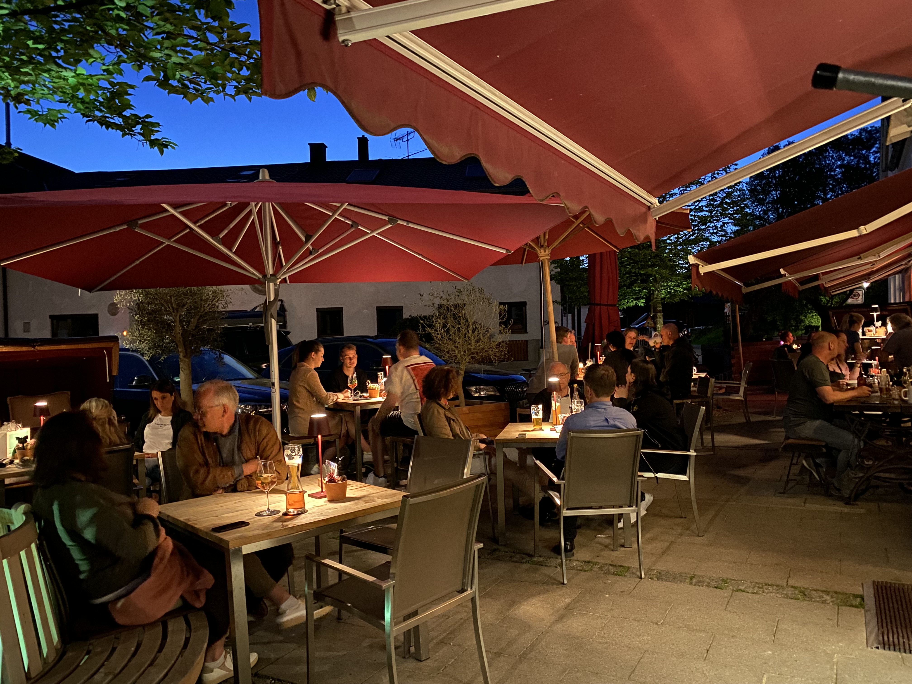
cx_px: 456
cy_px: 342
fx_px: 685
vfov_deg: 53.1
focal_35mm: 26
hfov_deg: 67.3
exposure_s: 1/8
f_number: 1.8
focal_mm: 4.25
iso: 800
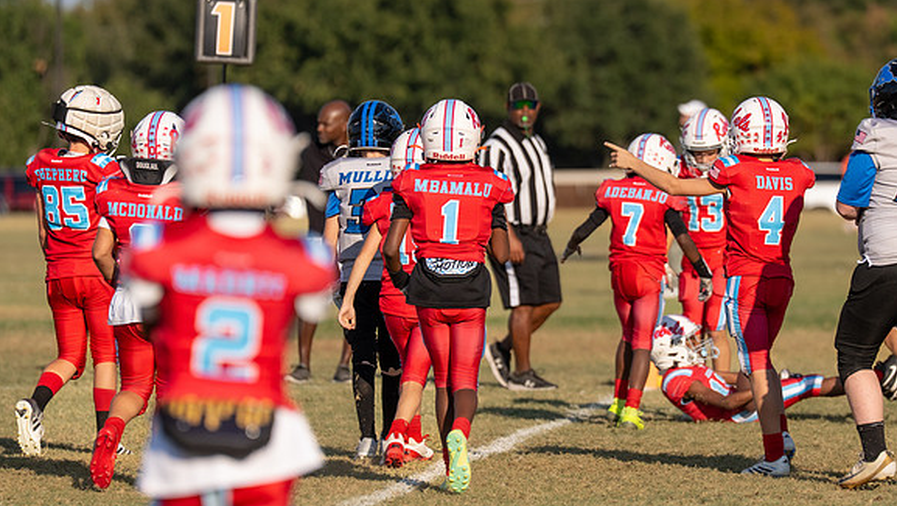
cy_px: 241
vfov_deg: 3.1
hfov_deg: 5.5
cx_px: 638
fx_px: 9374
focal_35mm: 394
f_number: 3.2
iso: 125
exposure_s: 1/3200
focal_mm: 200
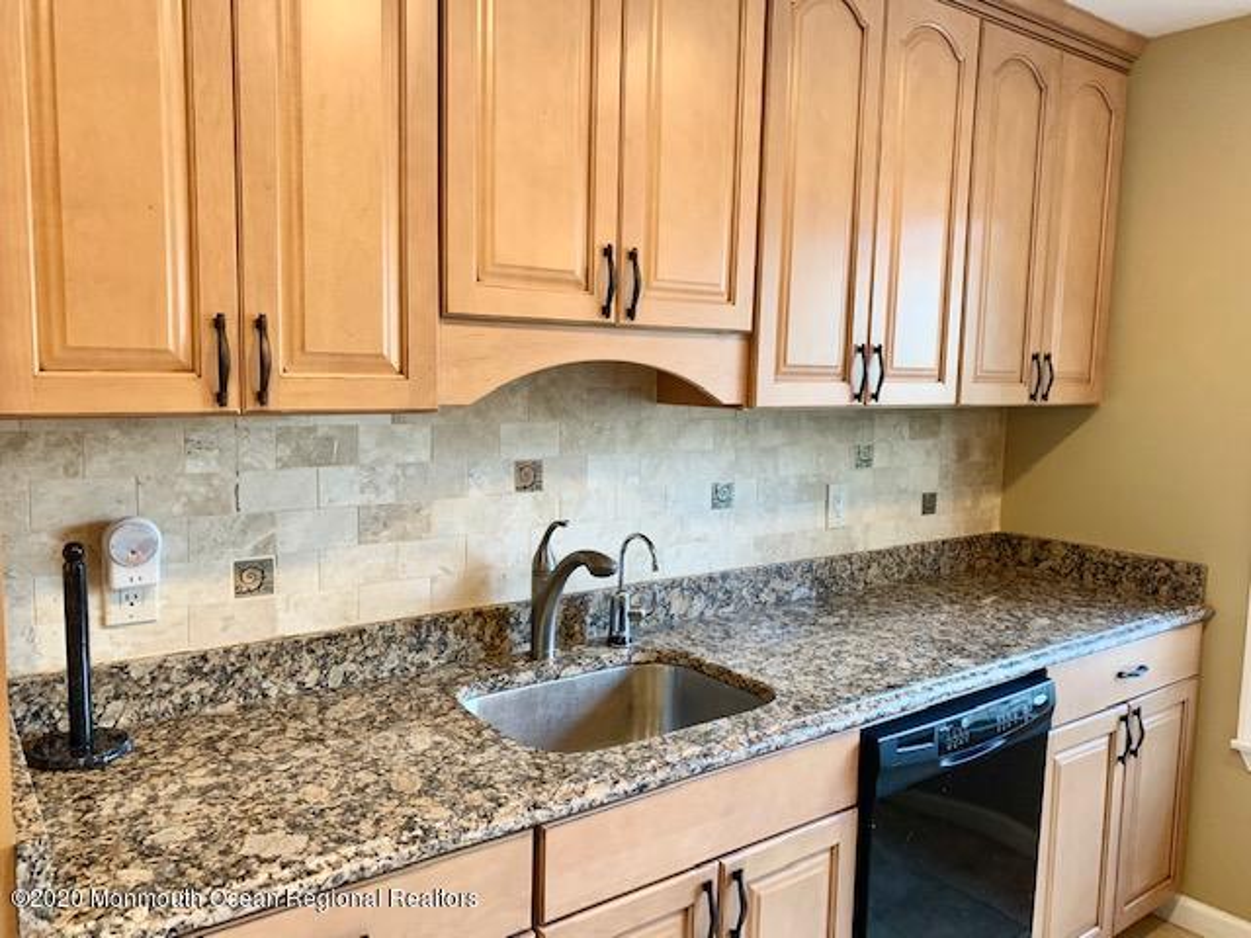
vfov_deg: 53.1
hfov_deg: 67.3
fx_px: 940
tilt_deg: -6.5
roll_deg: -1.1
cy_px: 469
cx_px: 626
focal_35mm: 26
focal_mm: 4.25
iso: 160
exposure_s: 1/60
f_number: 1.8
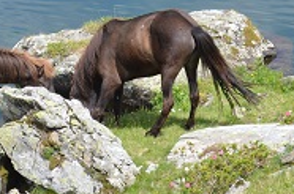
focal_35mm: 194
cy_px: -62
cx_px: -36
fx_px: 1580
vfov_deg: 7.0
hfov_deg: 10.5
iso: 100
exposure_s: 1/160
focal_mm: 30
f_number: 6.3
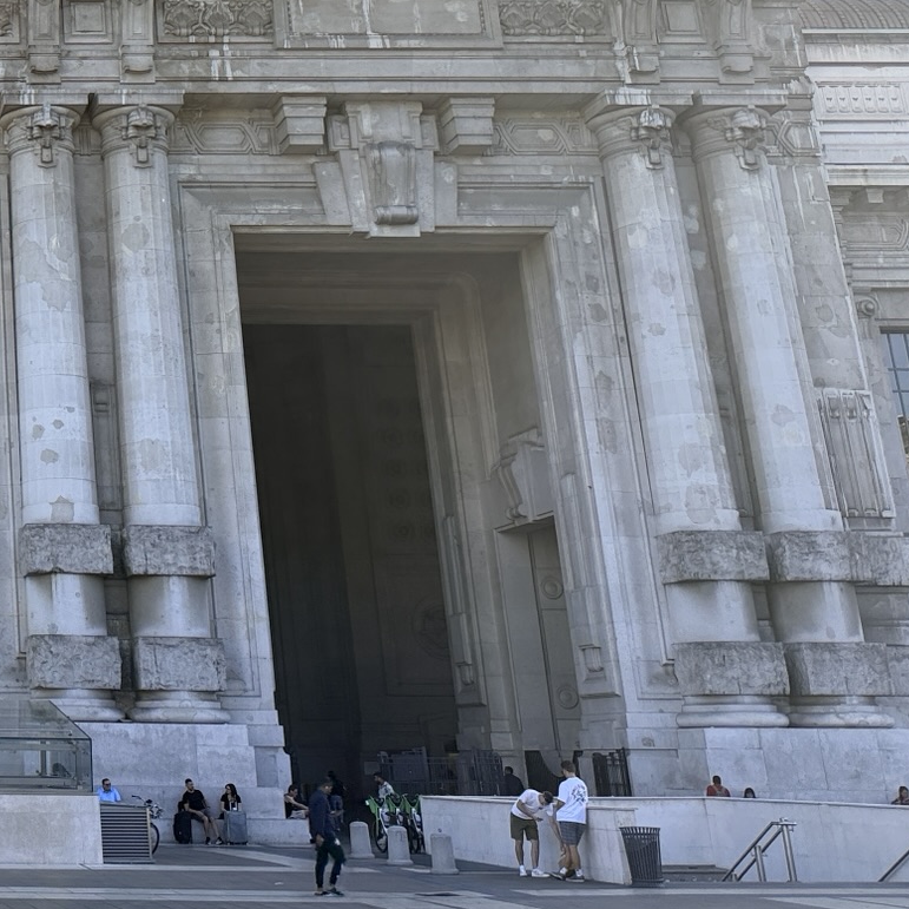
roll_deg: +1.0
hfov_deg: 27.0
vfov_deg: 30.4
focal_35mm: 55
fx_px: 1634
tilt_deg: +19.3
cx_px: -217
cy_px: 203
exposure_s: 1/2000
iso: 100
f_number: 1.78
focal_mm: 6.76
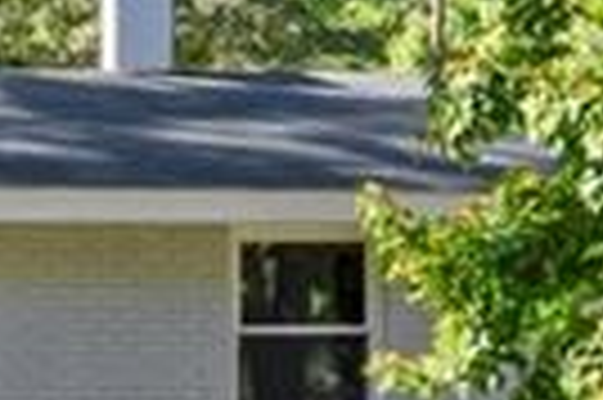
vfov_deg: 11.8
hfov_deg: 16.3
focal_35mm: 115
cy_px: 371
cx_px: -292
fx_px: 1924
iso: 200
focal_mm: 10
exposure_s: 1/60
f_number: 13
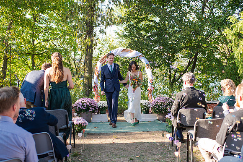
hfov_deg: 43.1
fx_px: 307
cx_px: 118
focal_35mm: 46
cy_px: 91
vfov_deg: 29.5
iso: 250
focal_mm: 35
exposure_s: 1/640
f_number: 3.2
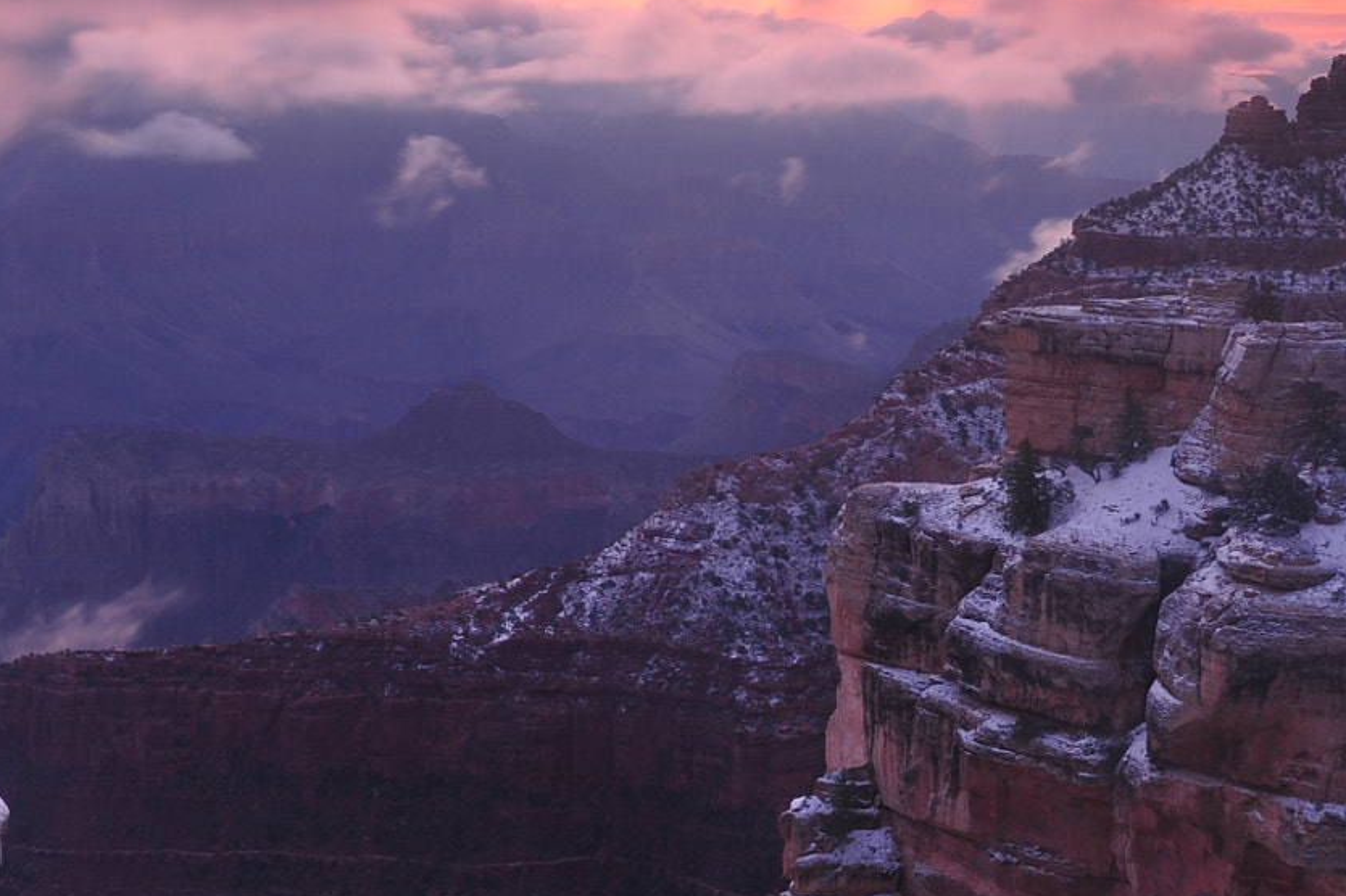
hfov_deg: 26.7
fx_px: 2840
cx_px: 629
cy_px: 531
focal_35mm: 76
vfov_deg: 17.9
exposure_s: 4
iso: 200
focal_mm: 31
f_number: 14
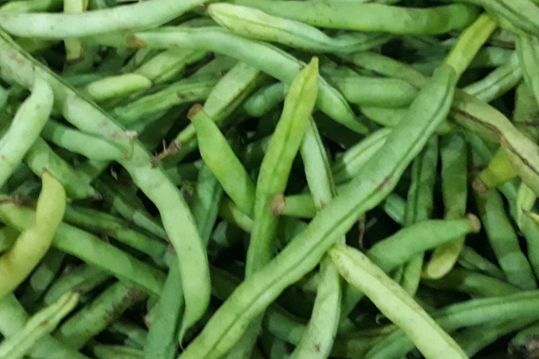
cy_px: 45
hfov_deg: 43.3
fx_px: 674
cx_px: 207
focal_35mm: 45
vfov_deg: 28.8
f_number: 1.9
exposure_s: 1/15
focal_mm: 3.6
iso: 640
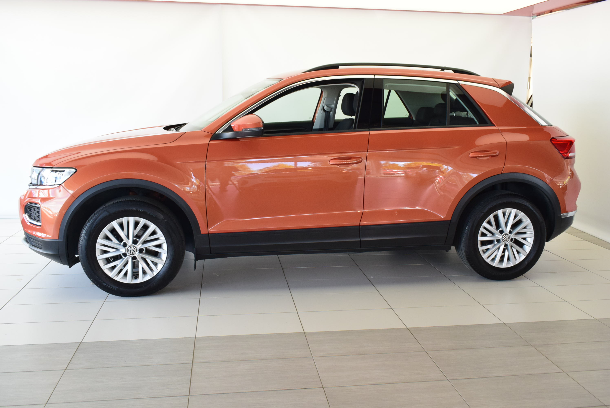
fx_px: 560
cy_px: 204
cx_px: 305
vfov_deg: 40.0
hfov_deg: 57.2
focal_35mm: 33
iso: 1600
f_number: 6.3
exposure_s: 1/160
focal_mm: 22
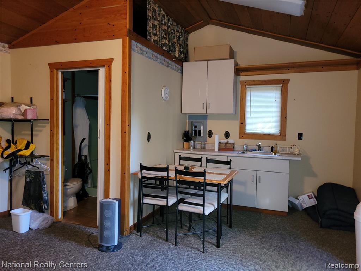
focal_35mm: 26
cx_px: 180
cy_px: 136
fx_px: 271
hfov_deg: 67.3
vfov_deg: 53.1
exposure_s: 1/11
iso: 125
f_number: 1.8
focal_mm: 5.4
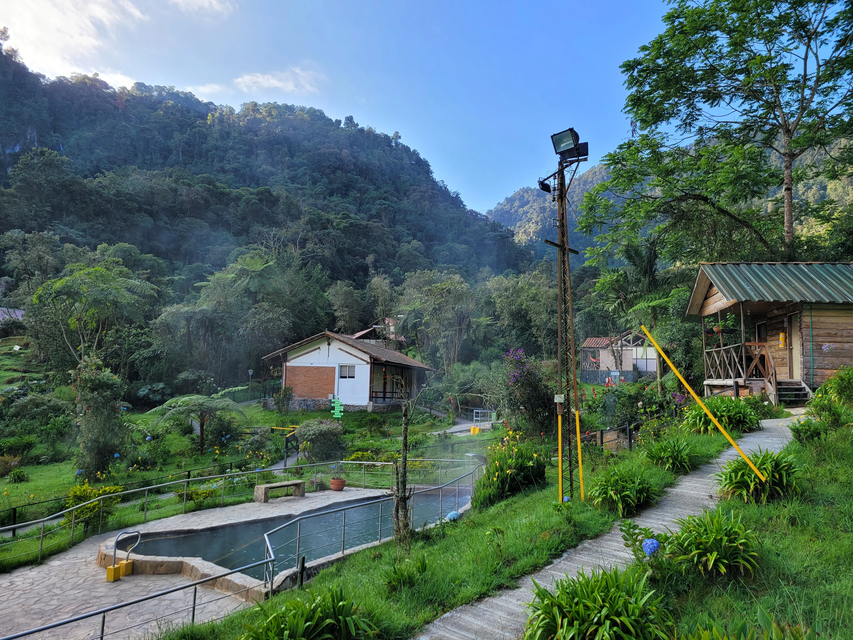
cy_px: 320
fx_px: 641
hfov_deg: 67.3
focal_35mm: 26
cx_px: 426
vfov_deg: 53.1
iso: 40
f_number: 1.8
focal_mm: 5.4
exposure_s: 1/603
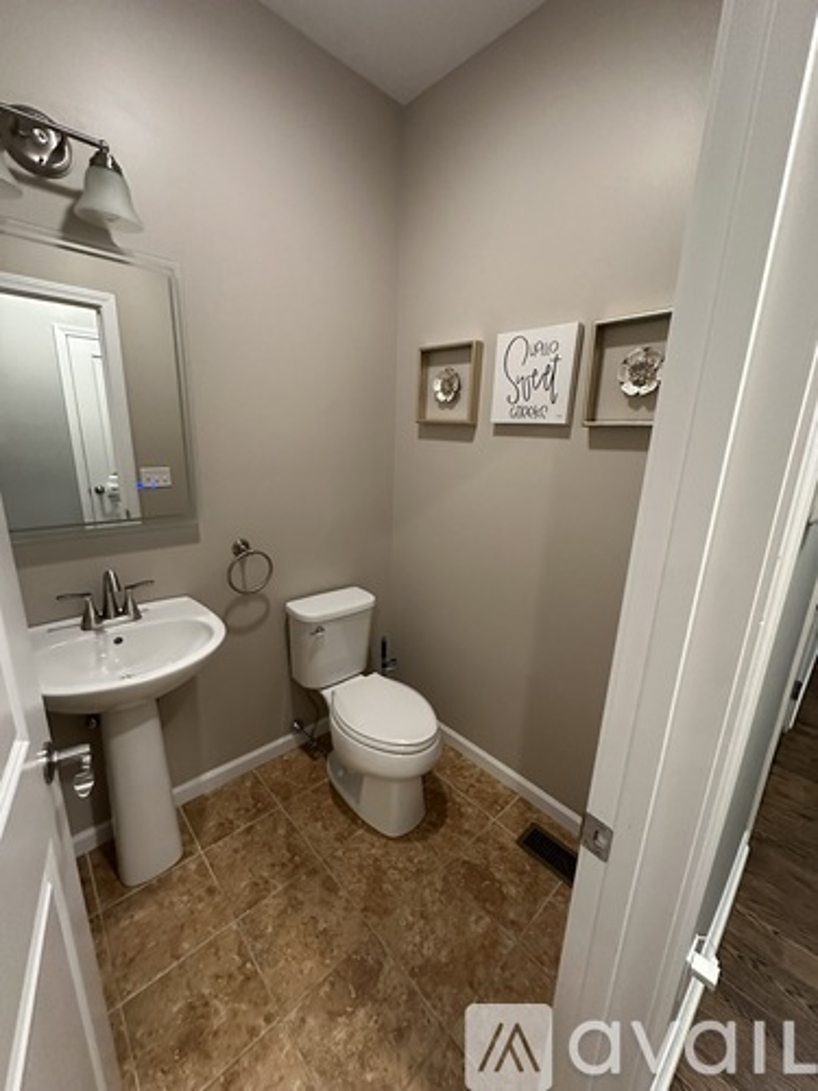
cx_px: 409
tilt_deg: -15.4
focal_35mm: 14
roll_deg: -2.2
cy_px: 546
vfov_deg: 102.1
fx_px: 441
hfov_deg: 85.7
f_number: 2.2
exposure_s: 1/60
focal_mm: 2.22
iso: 500
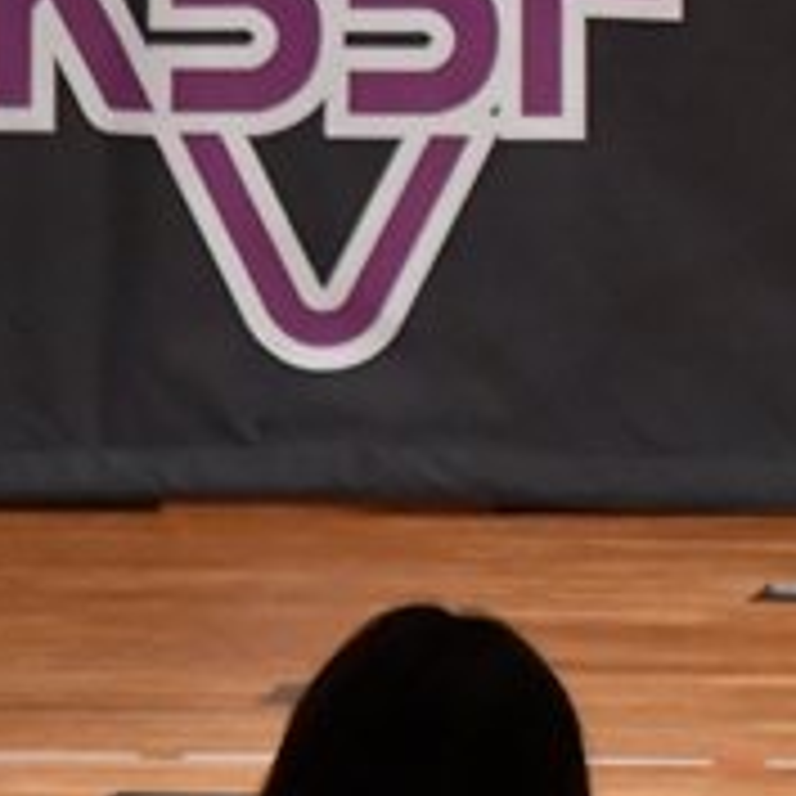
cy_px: -306
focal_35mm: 1058
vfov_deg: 1.7
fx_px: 27525
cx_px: 1500
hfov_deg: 1.7
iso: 7200
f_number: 5.6
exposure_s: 1/400
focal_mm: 190
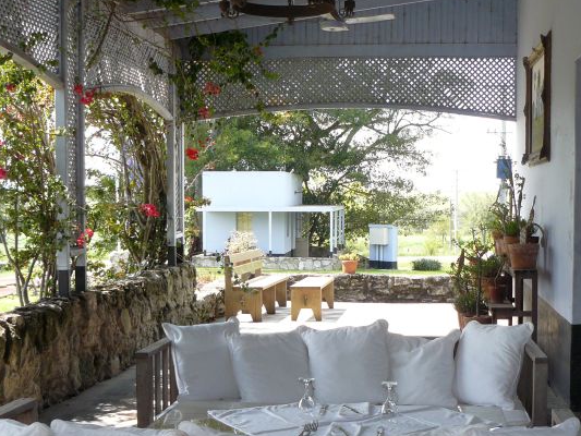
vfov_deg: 27.0
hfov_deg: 35.5
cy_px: 269
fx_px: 907
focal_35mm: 54
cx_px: 320
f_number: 4
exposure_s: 1/125
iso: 100
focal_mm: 6
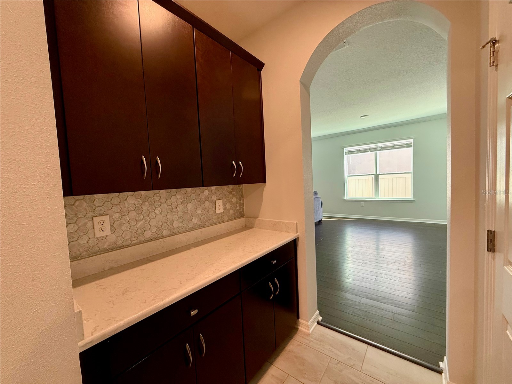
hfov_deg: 102.1
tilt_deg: -3.6
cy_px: 192
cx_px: 256
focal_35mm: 14
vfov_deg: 85.7
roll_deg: +2.2
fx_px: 207
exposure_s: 1/120
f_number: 2.2
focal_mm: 2.22
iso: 320
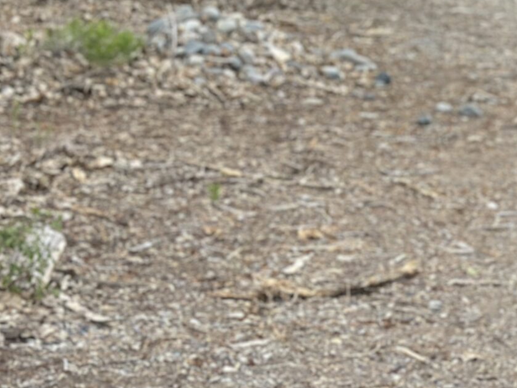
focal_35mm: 156
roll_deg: -1.0
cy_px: 33
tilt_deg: -4.5
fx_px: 2330
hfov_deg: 12.3
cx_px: 671
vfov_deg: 9.5
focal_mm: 6.86
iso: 80
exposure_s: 1/1157
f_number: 1.78
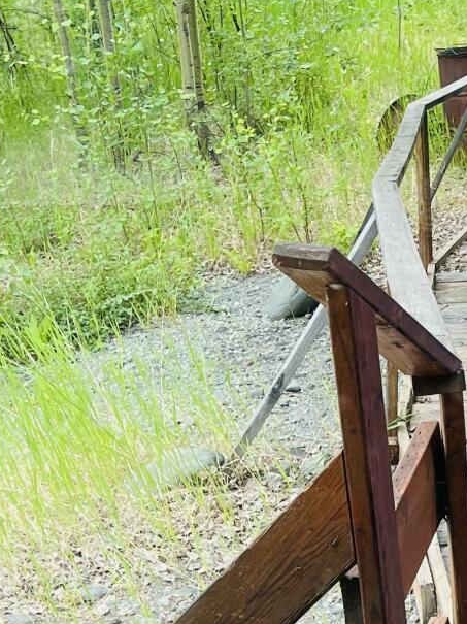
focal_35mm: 86
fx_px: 1549
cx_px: 435
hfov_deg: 16.9
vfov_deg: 22.8
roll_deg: +5.3
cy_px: 328
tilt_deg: -20.0
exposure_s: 1/196
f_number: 1.5
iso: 40
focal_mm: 5.7
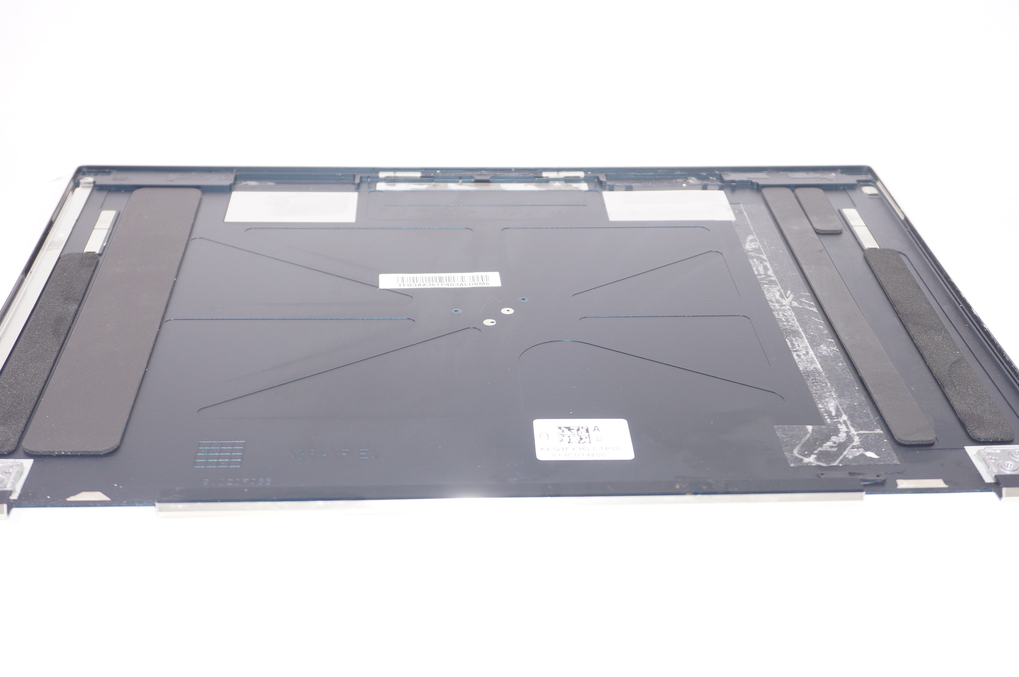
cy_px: 316
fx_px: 1347
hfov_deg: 41.4
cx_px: 523
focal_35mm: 48
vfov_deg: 28.2
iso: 250
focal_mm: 25
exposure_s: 1/160
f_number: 5.6
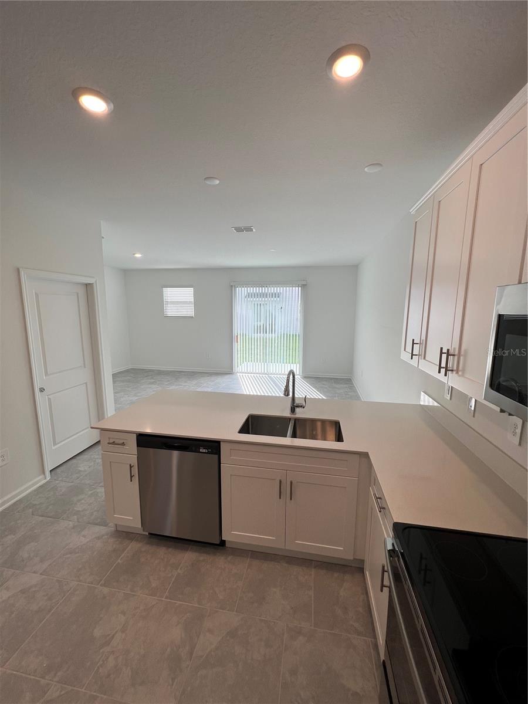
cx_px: 264
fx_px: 264
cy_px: 352
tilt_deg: -9.2
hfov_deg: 89.9
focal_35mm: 13
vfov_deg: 106.2
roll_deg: +0.1
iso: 32
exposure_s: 1/162
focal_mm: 1.57
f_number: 1.8
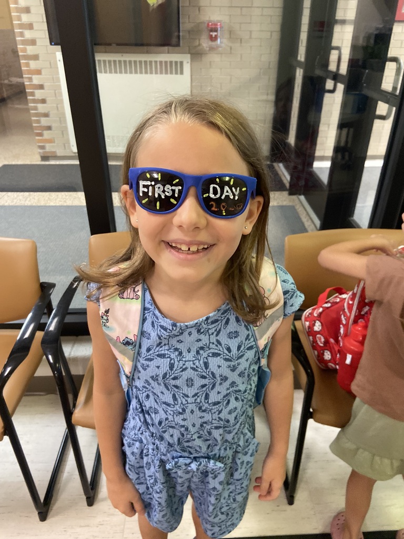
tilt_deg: -30.4
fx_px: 405
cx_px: 202
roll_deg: +0.9
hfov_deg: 53.1
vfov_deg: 67.3
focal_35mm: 26
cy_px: 270
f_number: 1.8
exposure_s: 1/40
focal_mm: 4.25
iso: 400
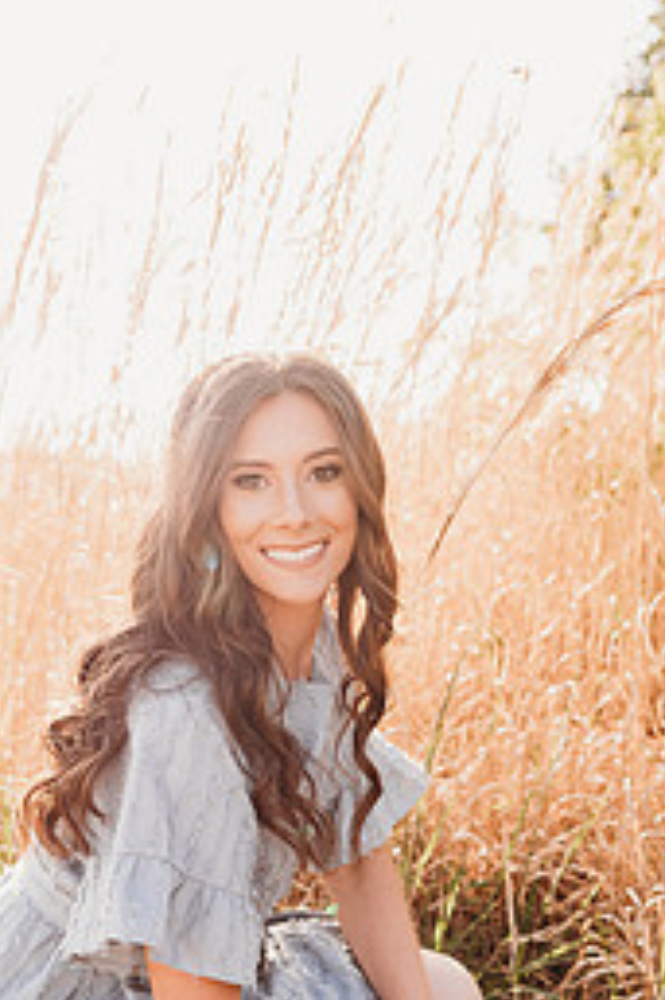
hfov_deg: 31.8
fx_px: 1165
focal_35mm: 42
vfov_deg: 45.3
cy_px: 712
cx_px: 272
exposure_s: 1/400
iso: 100
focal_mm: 24
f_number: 2.5
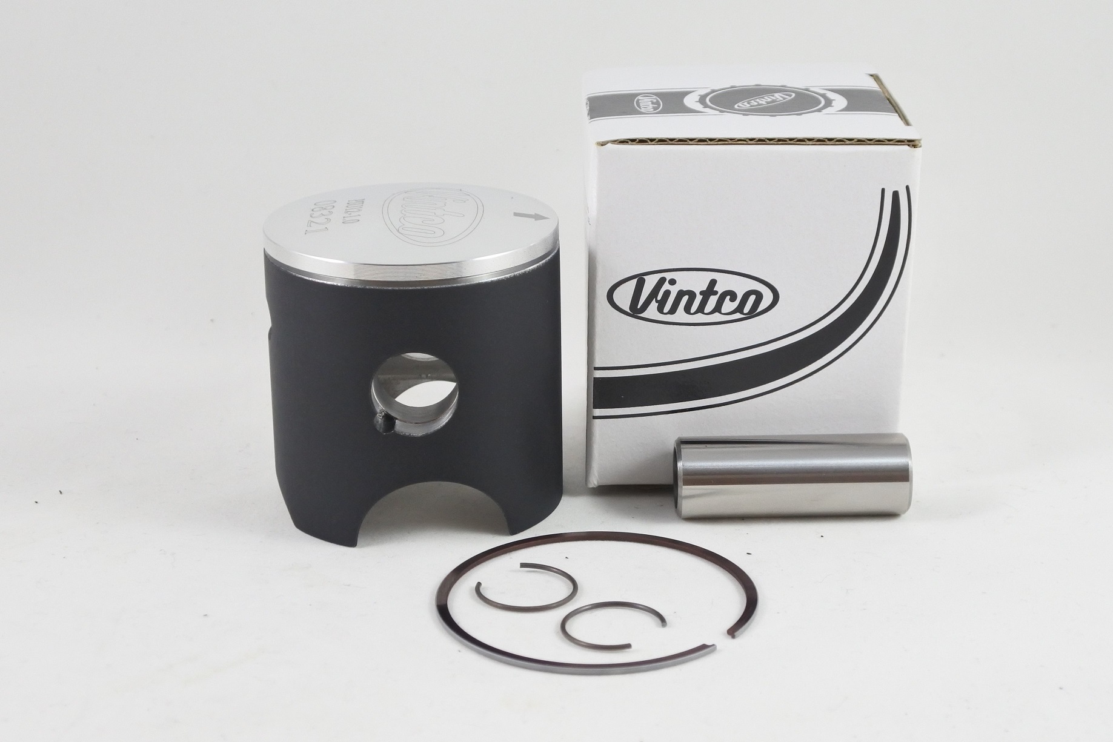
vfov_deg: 28.7
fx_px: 1453
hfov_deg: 41.9
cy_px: 371
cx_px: 556
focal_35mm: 47
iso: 560
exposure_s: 1/125
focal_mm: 17.6
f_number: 4.5
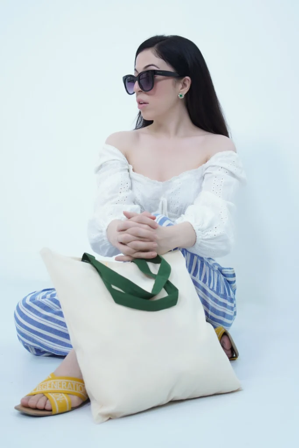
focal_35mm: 52
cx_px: 150
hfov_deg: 26.0
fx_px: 648
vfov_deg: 38.2
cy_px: 224
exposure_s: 1/160
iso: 800
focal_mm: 35
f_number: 4.5
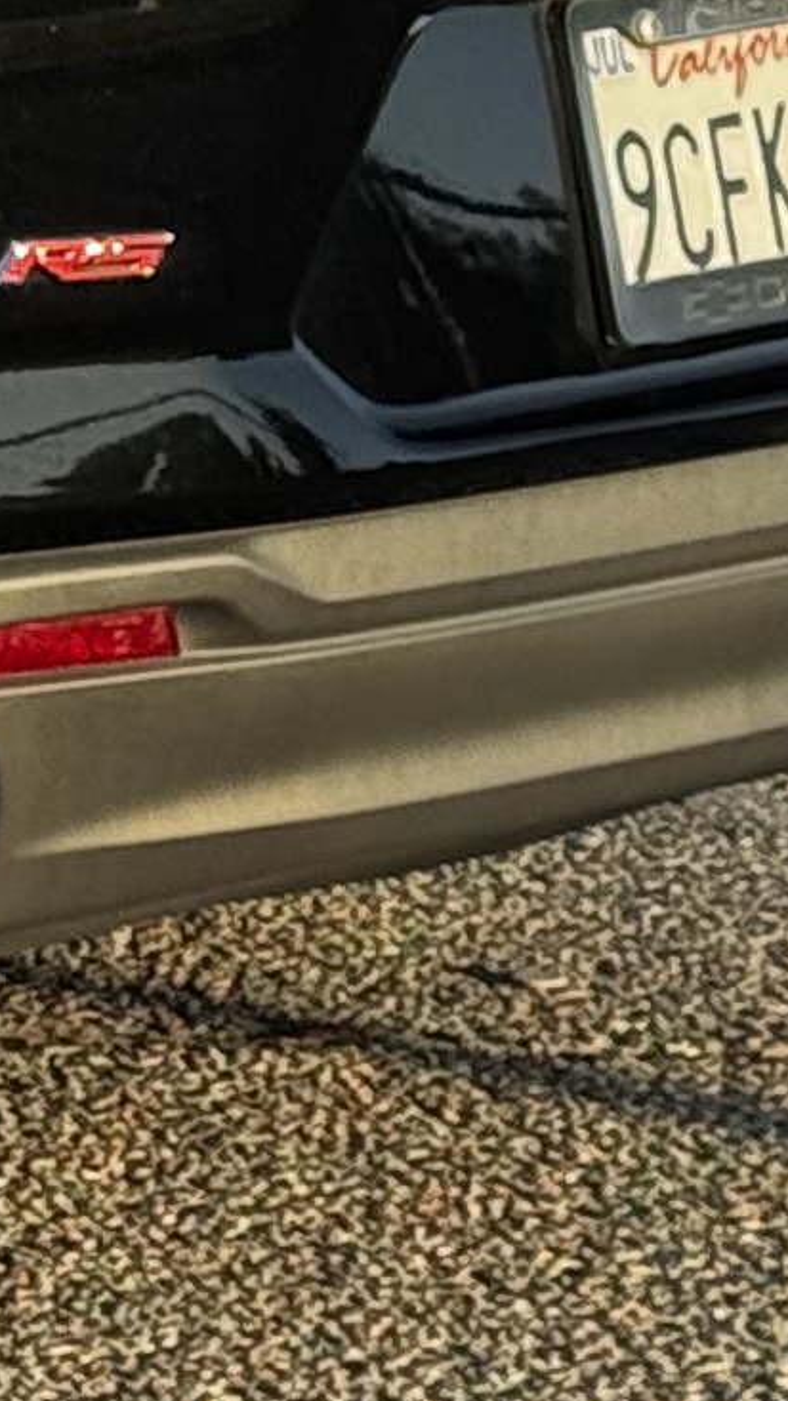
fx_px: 10669
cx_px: -2097
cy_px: -446
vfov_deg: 7.4
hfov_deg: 4.0
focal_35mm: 287
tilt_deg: -7.0
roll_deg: -1.2
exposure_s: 1/1263
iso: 64
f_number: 1.78
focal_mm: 6.76
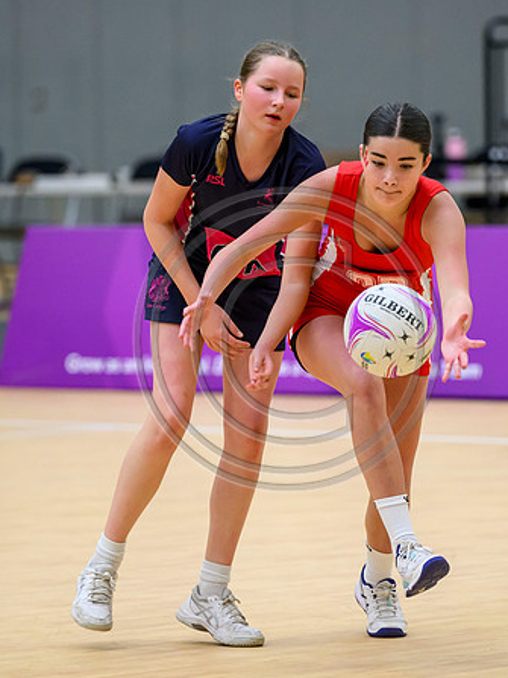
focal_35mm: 348
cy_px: 278
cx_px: 325
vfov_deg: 5.7
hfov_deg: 4.3
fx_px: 6813
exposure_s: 1/800
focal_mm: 200
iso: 5000
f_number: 3.2
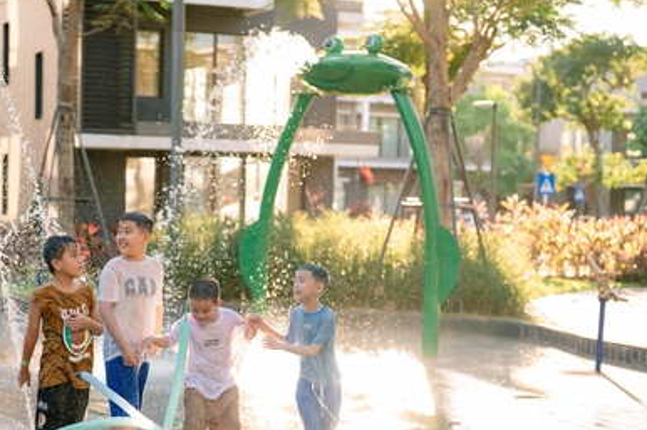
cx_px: 169
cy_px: 309
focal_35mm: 83
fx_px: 1491
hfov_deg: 24.2
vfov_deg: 16.4
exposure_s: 1/640
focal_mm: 50
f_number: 2
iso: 250
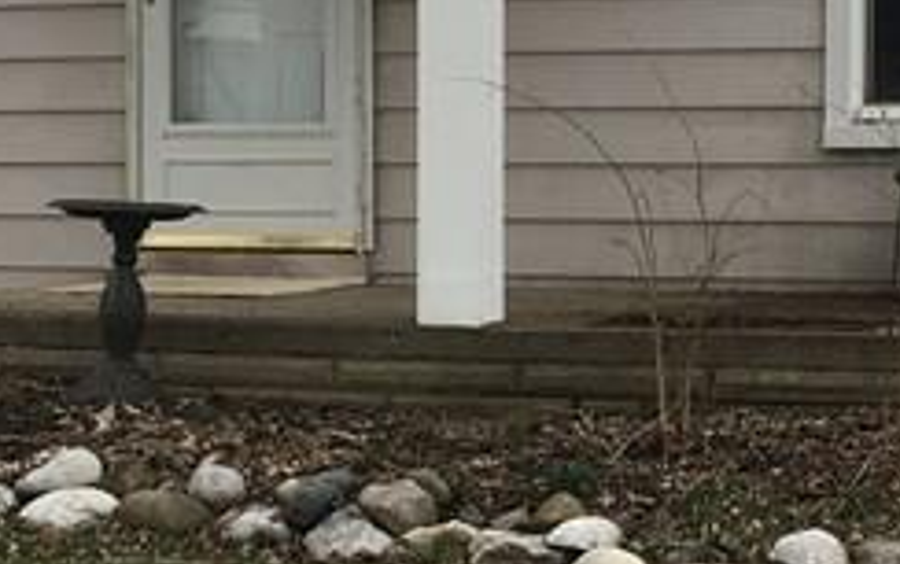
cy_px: 229
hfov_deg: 16.2
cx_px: 391
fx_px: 3167
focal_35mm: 129
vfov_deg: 10.2
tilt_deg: -1.0
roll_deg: +0.9
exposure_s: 1/620
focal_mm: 4.15
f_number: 2.2
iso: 25
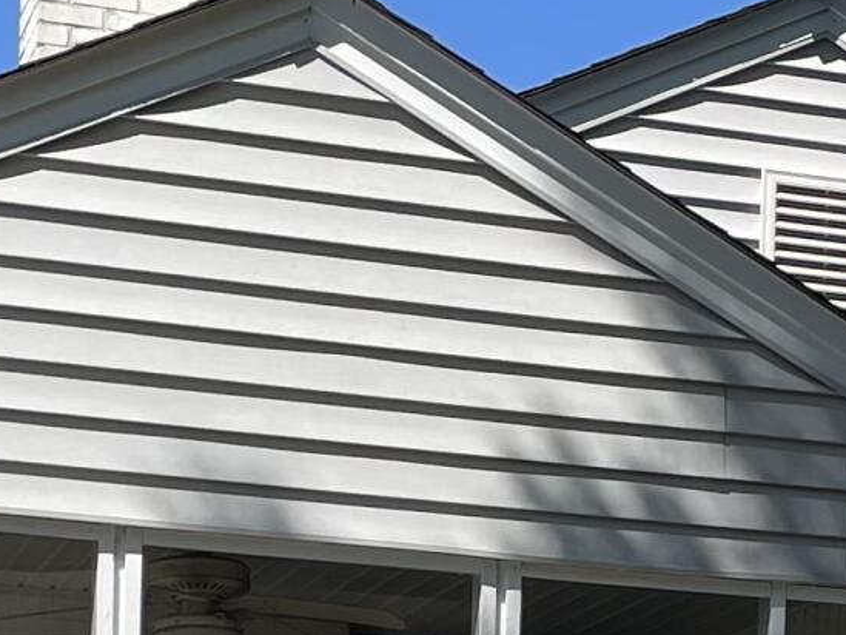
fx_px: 3471
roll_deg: -1.5
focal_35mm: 142
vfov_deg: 10.0
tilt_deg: +1.6
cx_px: 689
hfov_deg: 13.8
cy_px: 1045
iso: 32
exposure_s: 1/2817
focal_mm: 4.2
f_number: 1.6
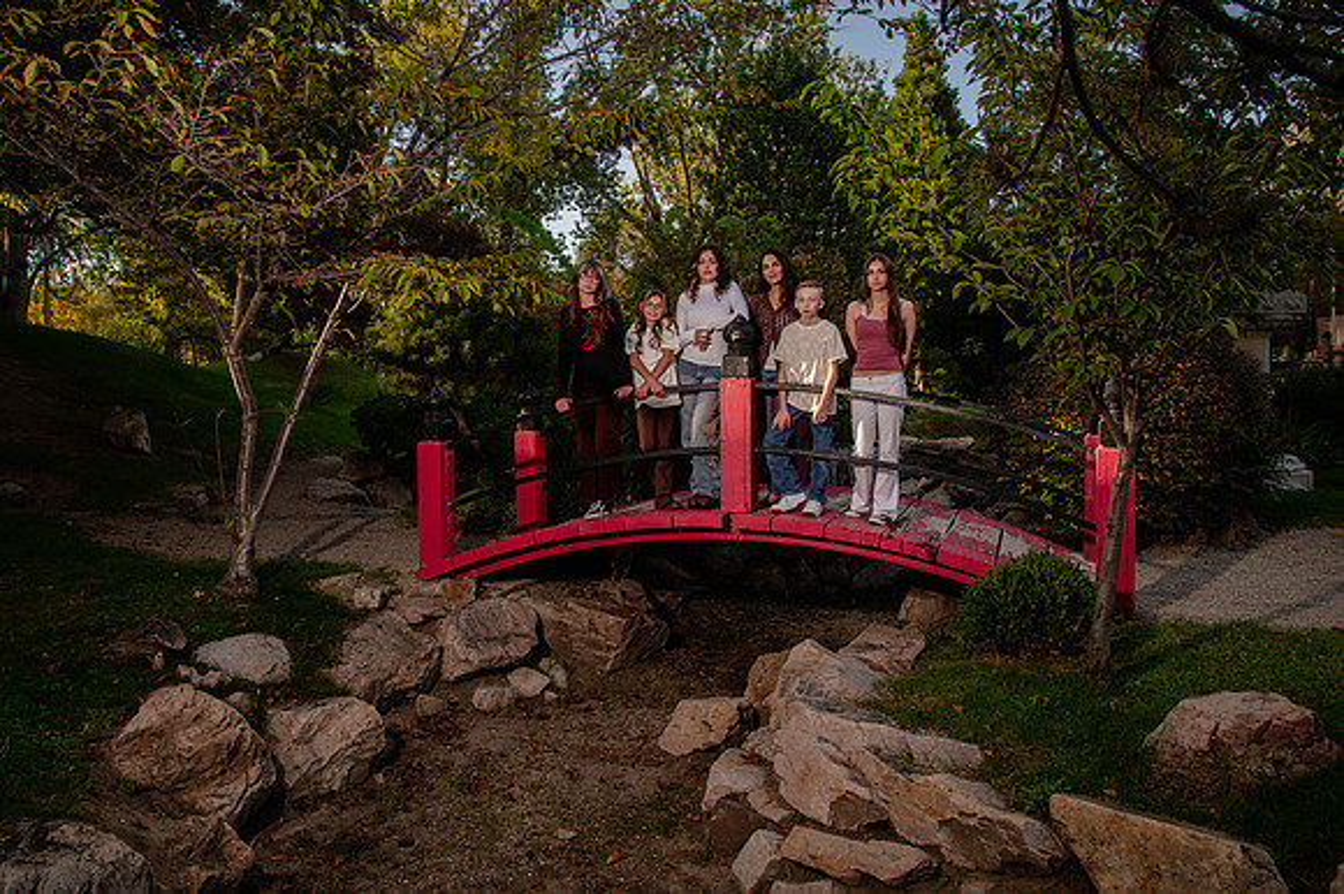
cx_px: 631
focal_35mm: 26
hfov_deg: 68.4
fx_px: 988
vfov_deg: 48.7
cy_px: 407
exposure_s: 1/250
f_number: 9
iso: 800
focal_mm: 24
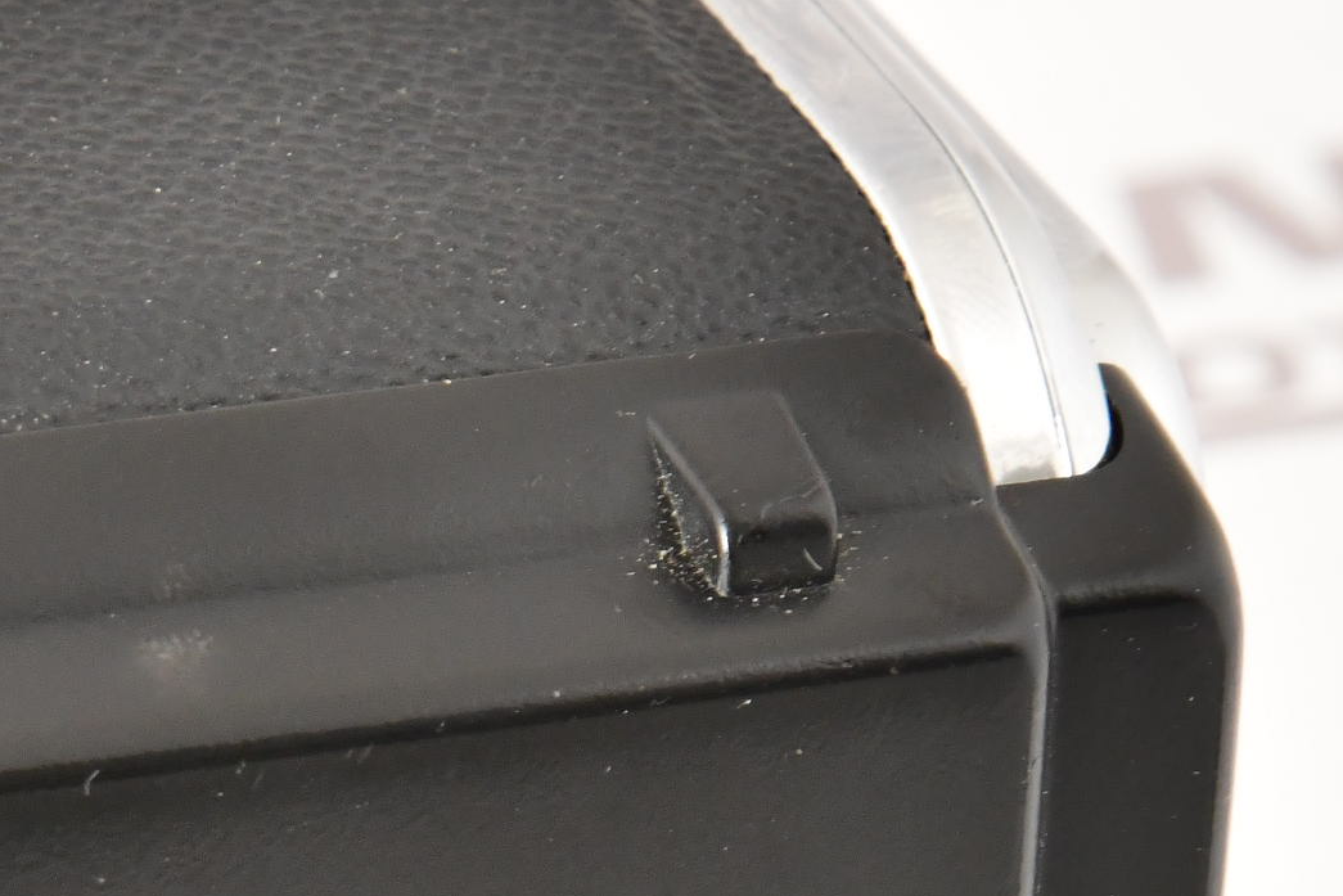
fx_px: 17684
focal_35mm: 474
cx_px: -145
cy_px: 1120
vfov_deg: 2.9
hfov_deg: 4.3
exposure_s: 1/100
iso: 1600
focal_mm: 120
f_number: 14
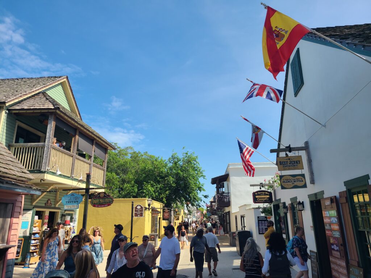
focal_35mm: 26
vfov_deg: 53.1
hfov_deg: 67.3
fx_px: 279
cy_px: 139
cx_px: 186
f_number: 1.8
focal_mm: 5.4
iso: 40
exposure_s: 1/1645
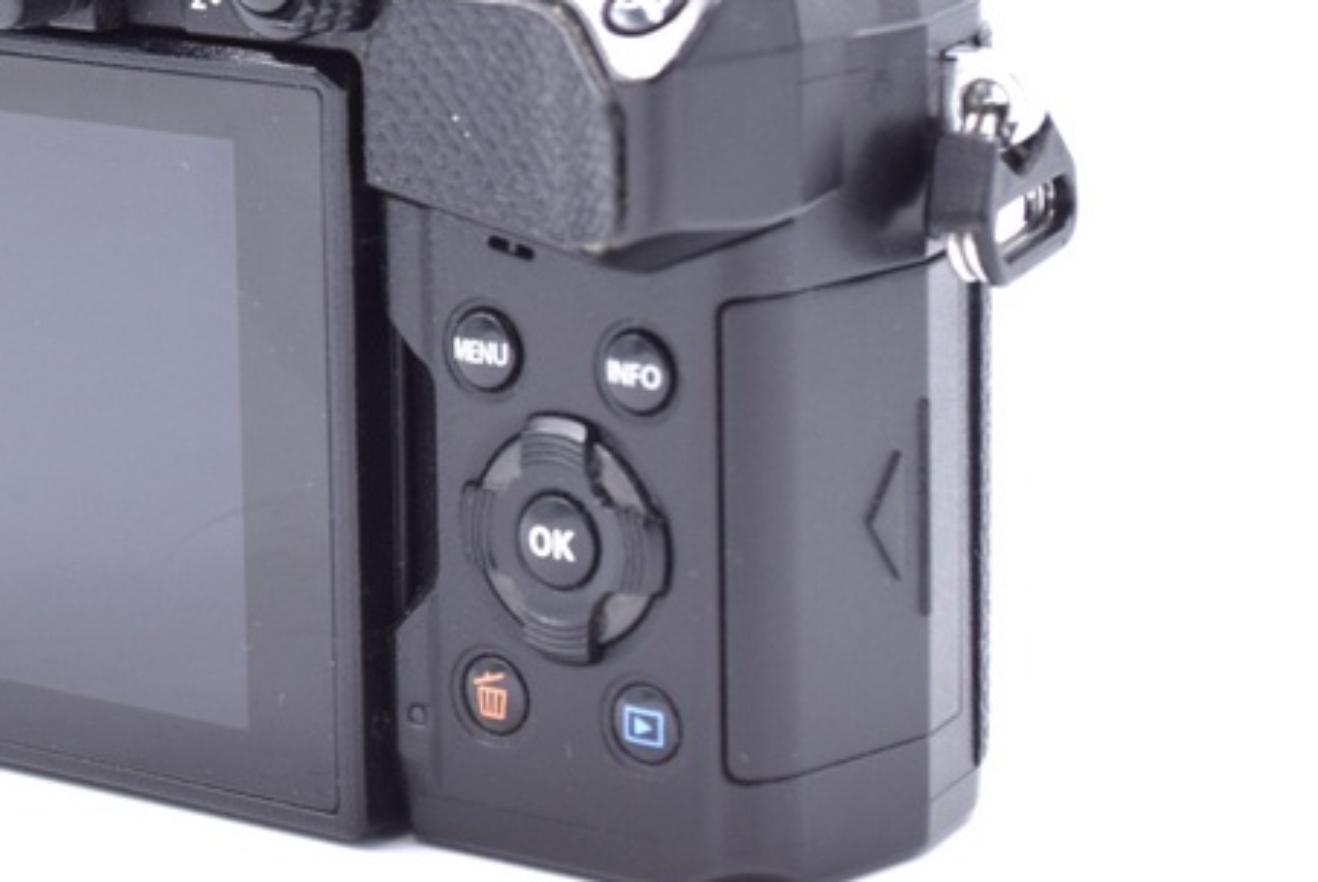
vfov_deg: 9.0
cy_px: 205
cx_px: 201
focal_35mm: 152
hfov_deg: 13.4
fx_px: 5570
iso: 400
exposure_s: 1/125
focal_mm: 46
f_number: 7.1
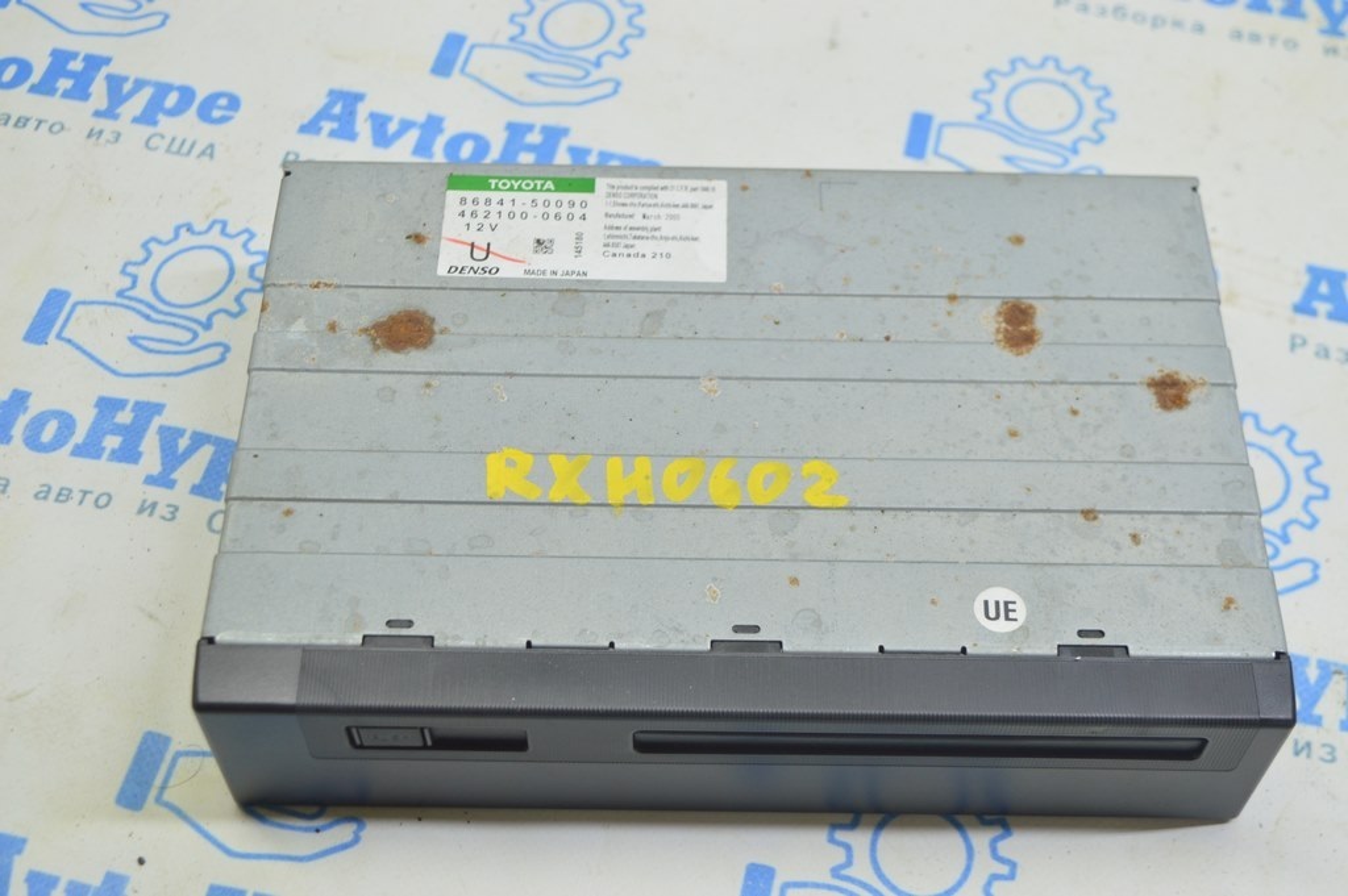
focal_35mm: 51
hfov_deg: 38.9
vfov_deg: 26.4
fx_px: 1908
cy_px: 448
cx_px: 674
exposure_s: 1/20
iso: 400
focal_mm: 34
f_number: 5.6
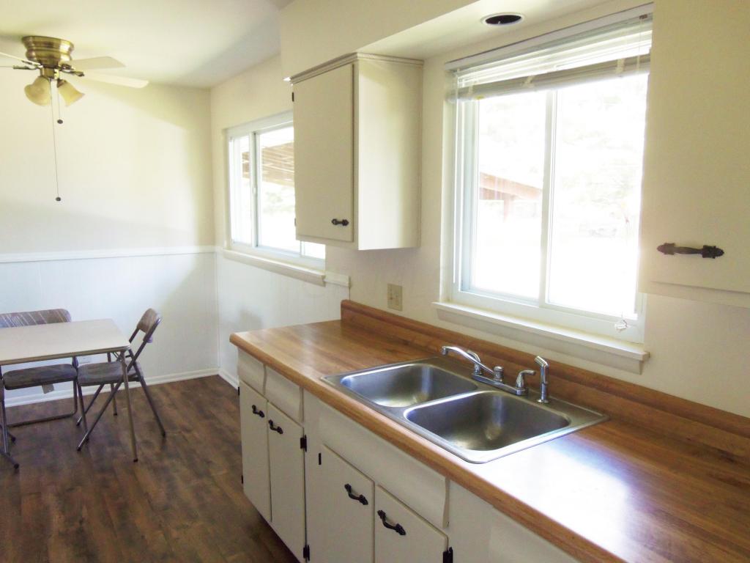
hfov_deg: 67.3
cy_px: 282
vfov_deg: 53.1
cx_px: 375
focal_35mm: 26
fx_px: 563
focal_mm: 4.7
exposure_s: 1/40
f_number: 3.2
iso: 200
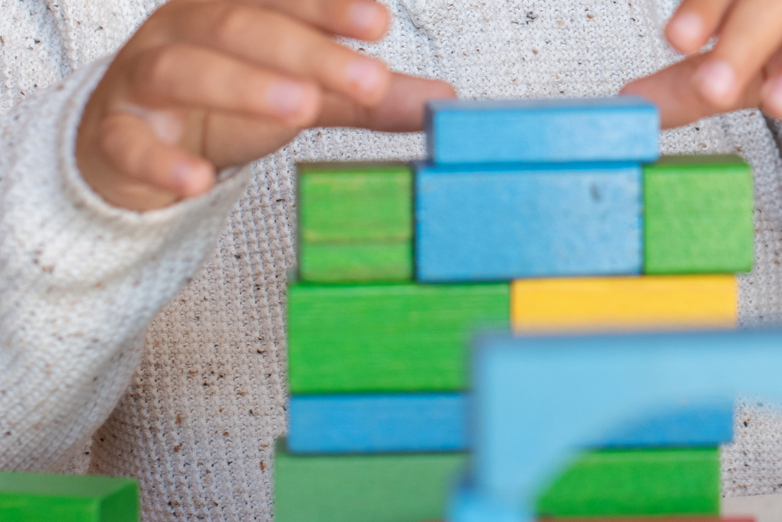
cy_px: -165
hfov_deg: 12.4
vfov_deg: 8.4
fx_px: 3520
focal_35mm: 162
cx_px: 890
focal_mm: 50
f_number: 4
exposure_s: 1/320
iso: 200
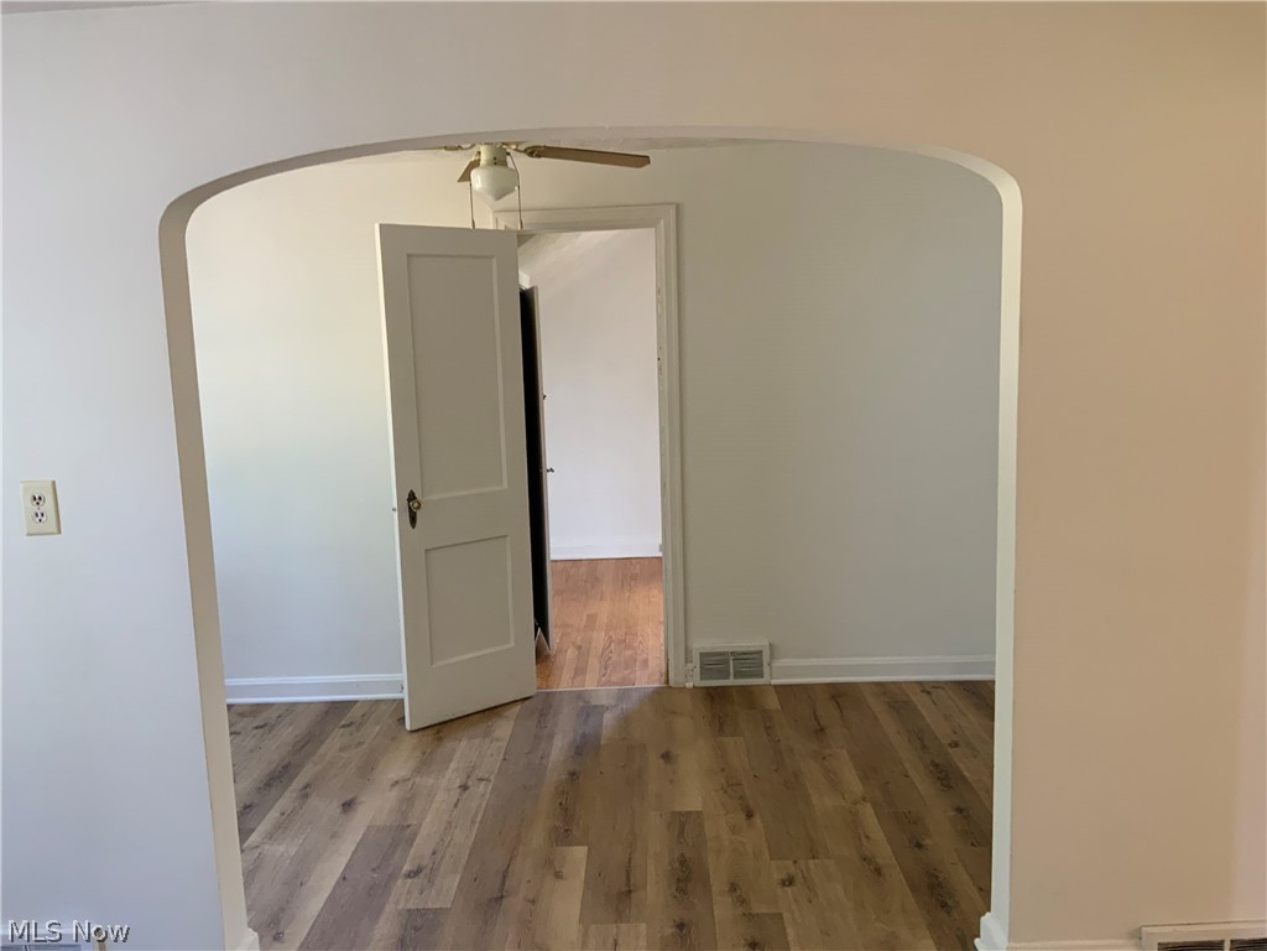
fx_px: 1061
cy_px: 476
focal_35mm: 29
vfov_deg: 48.2
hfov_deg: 61.7
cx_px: 634
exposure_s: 1/60
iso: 80
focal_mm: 3
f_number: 1.8
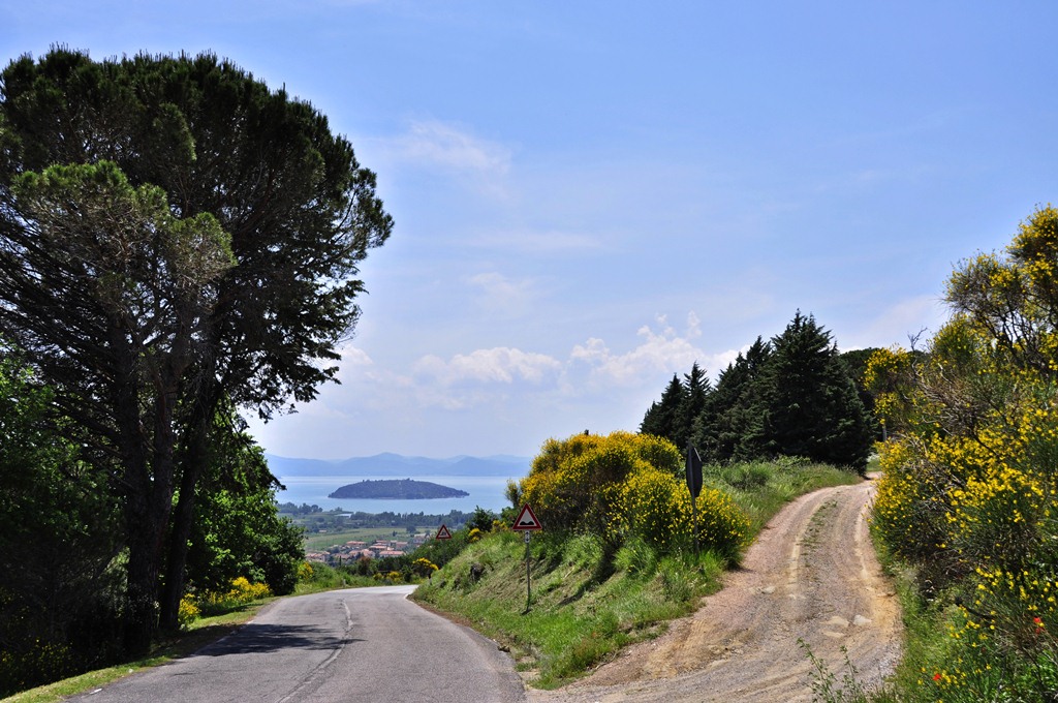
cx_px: 529
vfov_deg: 30.8
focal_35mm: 44
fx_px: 1277
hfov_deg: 45.0
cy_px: 352
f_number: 10
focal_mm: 29
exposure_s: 1/320
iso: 200
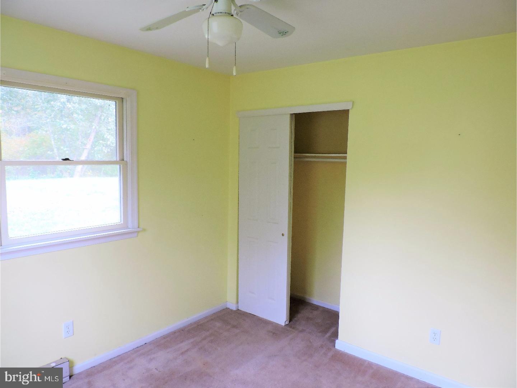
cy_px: 194
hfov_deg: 71.6
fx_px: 358
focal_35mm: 24
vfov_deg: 56.8
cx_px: 258
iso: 280
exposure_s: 1/30
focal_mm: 4.3
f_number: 3
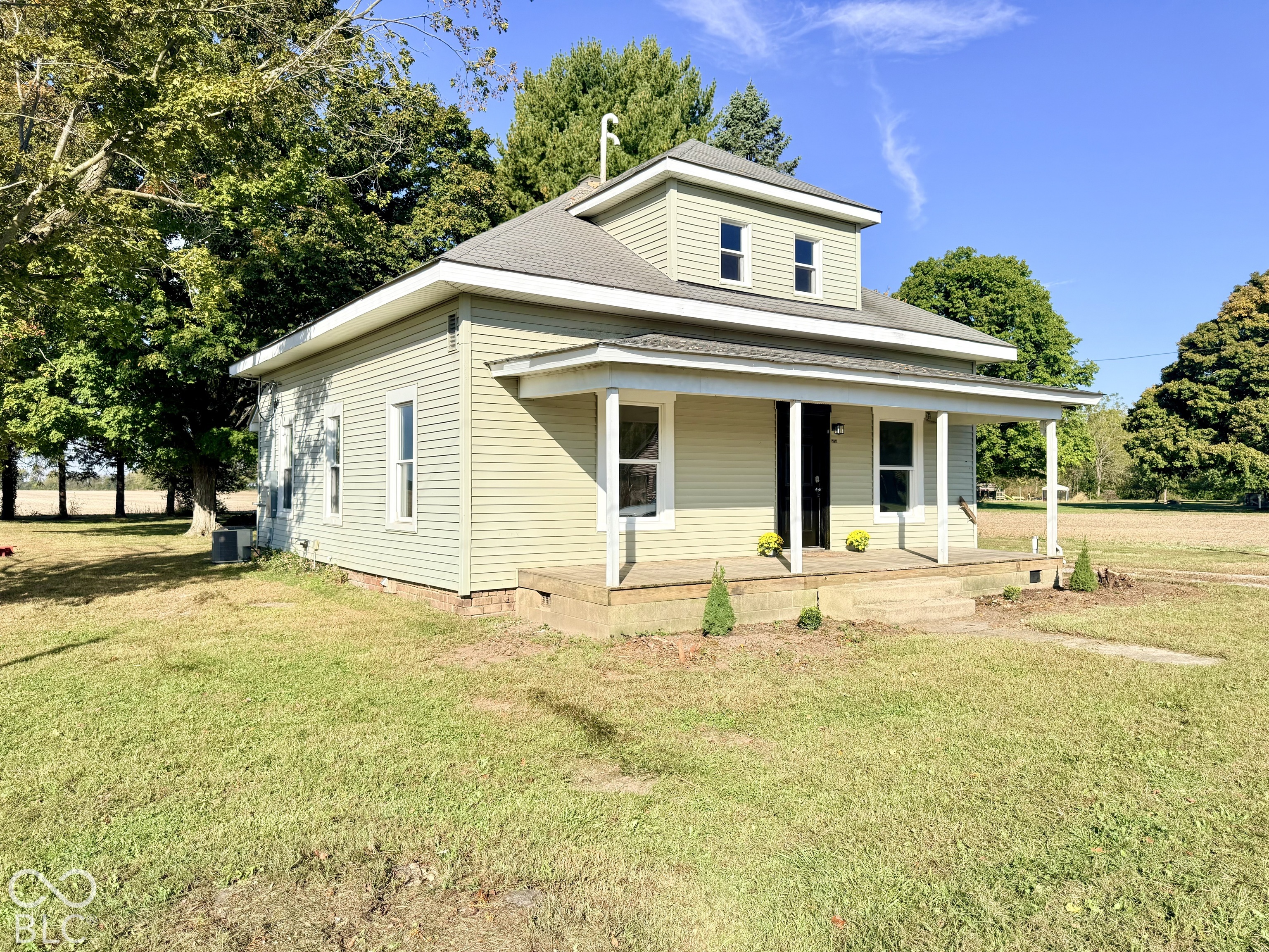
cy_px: 476
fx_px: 880
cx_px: 634
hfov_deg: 71.6
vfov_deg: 56.8
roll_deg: -0.1
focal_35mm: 24
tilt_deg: +1.3
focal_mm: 6.76
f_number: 1.78
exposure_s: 1/3425
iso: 80
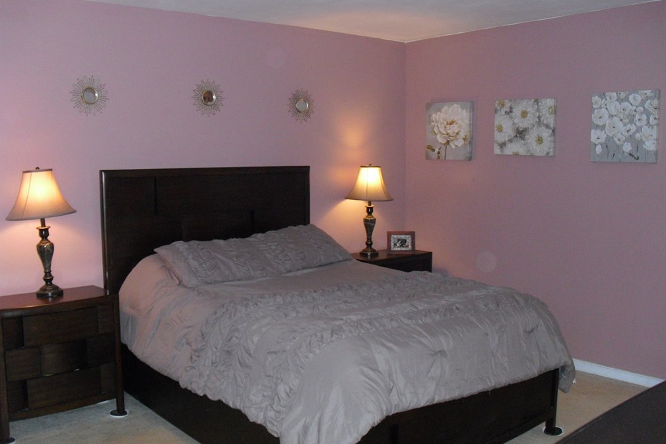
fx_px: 703
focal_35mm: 38
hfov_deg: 50.7
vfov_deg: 35.0
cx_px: 331
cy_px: 239
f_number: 3.1
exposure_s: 1/60
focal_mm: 6.3
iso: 400
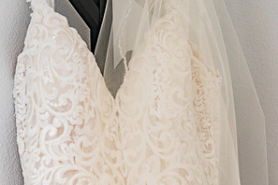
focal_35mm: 129
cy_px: 51
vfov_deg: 10.6
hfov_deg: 15.9
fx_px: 996
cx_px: 139
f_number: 2.8
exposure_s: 1/160
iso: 500
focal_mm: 85
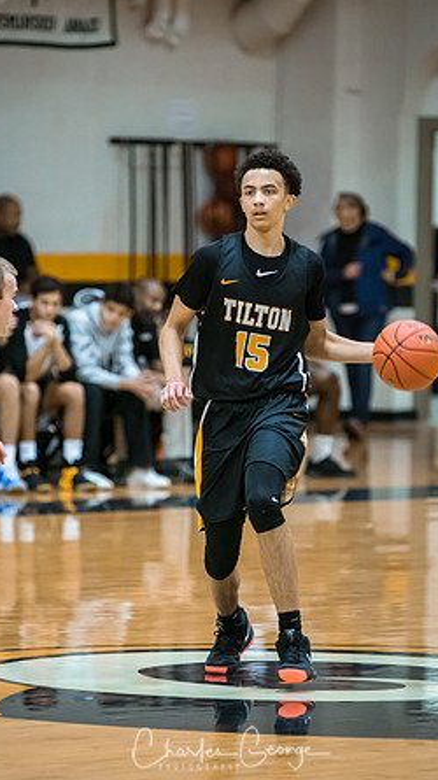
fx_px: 5745
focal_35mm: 278
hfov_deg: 4.4
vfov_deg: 7.8
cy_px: 391
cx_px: 214
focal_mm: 175
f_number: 2.8
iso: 3200
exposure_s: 1/400
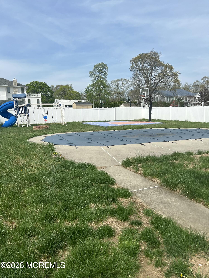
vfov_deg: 67.3
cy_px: 139
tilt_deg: -8.1
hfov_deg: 53.1
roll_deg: -0.3
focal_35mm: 26
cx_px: 104
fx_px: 209
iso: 50
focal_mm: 5.7
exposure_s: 1/5076
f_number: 1.5
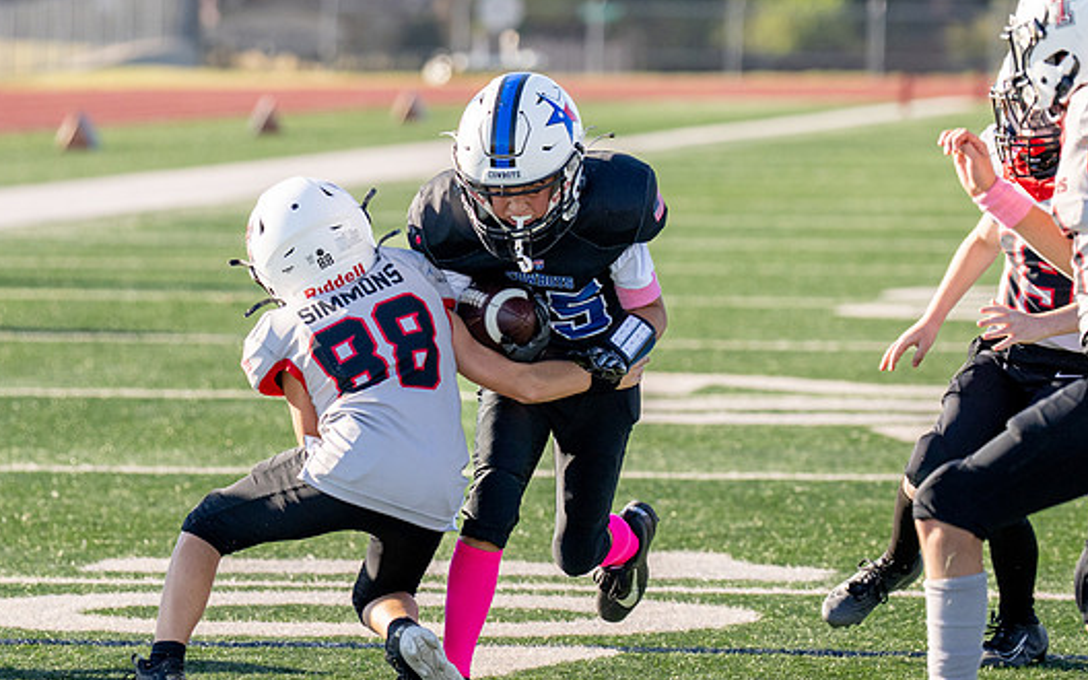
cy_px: 326
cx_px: 587
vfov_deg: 4.6
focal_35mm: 284
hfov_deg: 7.4
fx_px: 8421
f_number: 2.8
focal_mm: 133
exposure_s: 1/4000
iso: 250
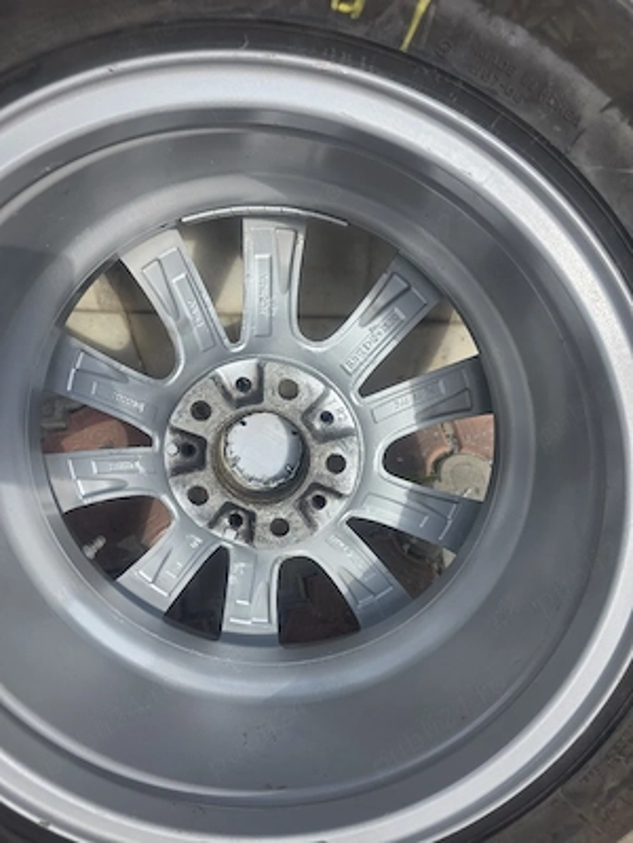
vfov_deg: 73.9
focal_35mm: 23
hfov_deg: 58.9
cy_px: 422
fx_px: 561
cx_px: 316
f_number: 1.7
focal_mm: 6.3
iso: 80
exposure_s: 1/1429
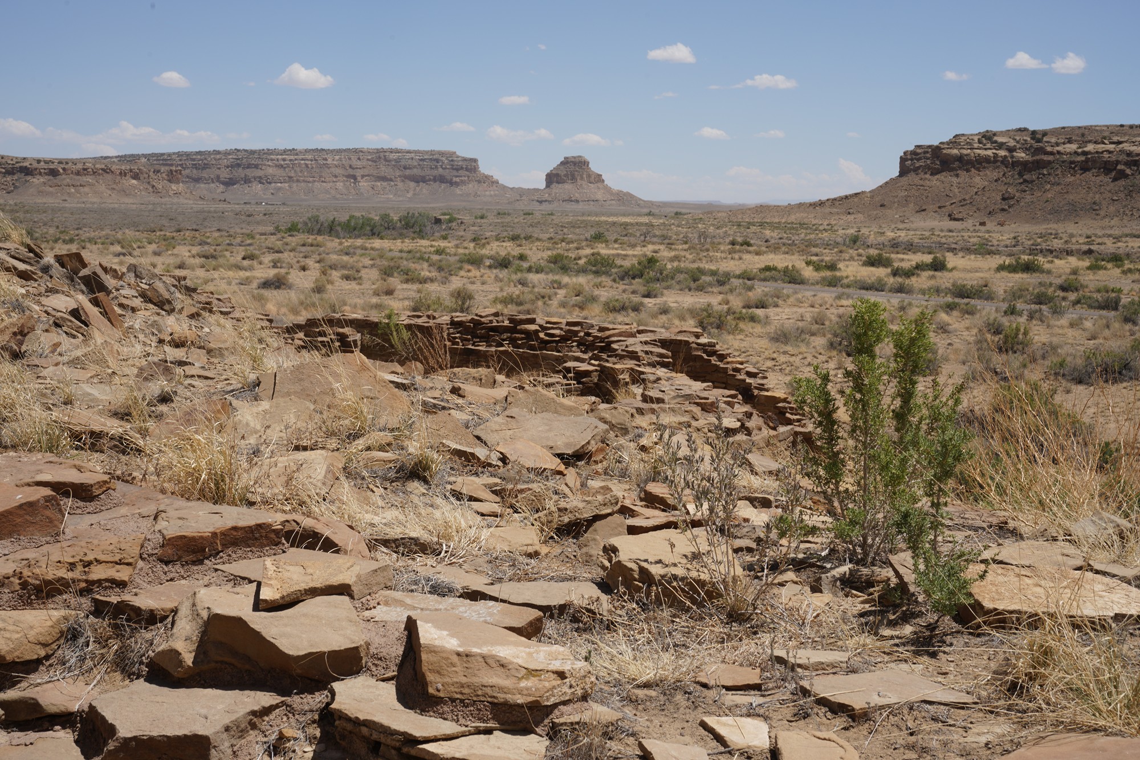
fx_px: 1583
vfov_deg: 27.0
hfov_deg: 39.6
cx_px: 570
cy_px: 380
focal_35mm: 50
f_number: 18
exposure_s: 1/100
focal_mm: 50
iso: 100
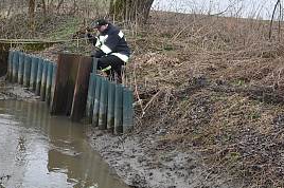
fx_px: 662
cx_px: 85
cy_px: 91
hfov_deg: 24.1
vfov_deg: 16.2
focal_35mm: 84
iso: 200
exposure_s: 1/200
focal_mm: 30
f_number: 6.3
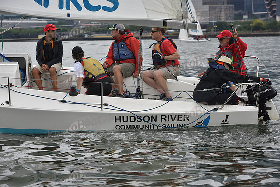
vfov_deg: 13.0
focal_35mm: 105
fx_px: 817
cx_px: 140
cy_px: 94
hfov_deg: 19.5
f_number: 5.6
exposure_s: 1/800
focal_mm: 105
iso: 400
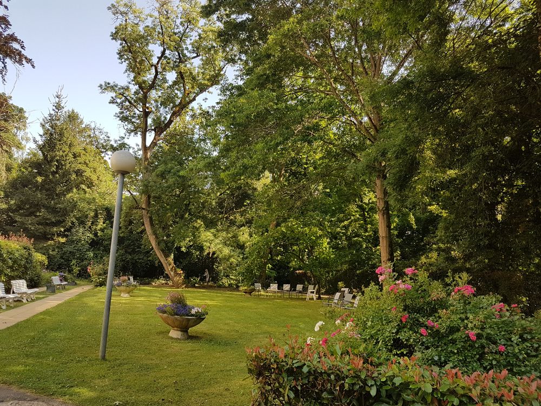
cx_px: 270
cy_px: 203
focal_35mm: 26
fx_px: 406
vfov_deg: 53.1
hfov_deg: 67.3
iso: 40
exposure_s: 1/558
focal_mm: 4.2
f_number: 1.7
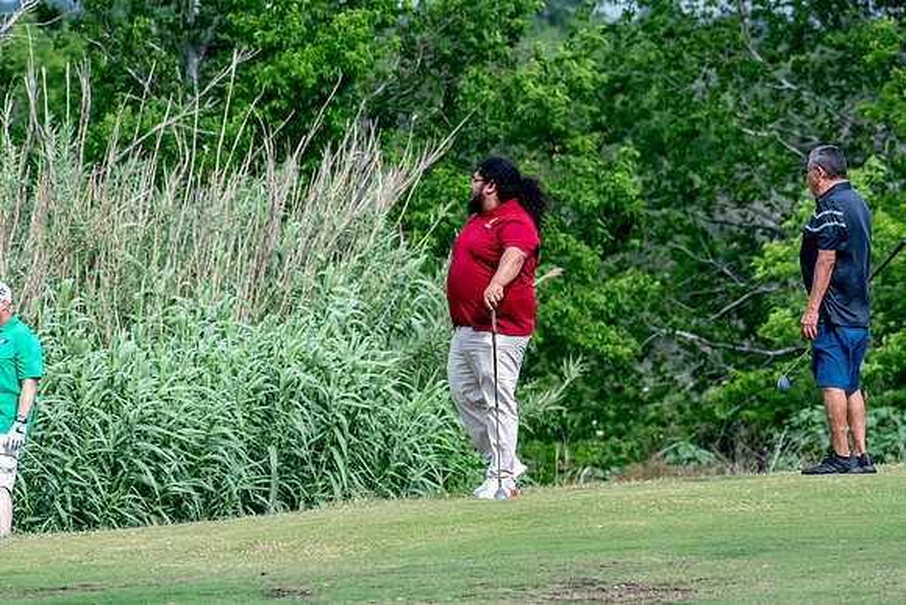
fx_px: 7551
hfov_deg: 6.9
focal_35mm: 300
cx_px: 453
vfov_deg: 4.6
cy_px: 302
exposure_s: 1/2000
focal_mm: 200
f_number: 5.6
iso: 1400
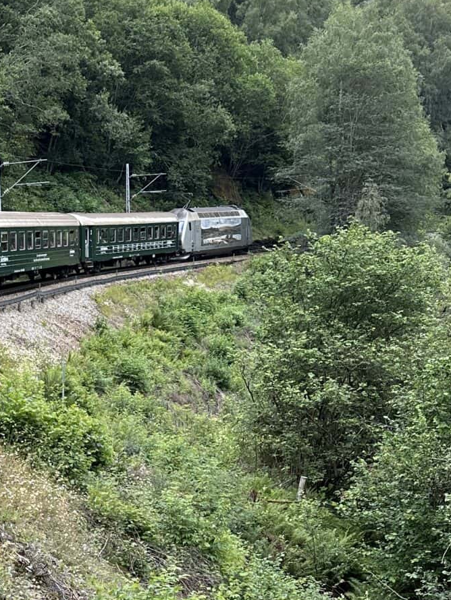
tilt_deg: -9.0
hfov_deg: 20.8
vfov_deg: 27.5
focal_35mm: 69
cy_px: 488
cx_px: 36
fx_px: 1198
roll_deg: +2.5
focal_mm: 6.86
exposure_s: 1/496
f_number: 1.78
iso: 80
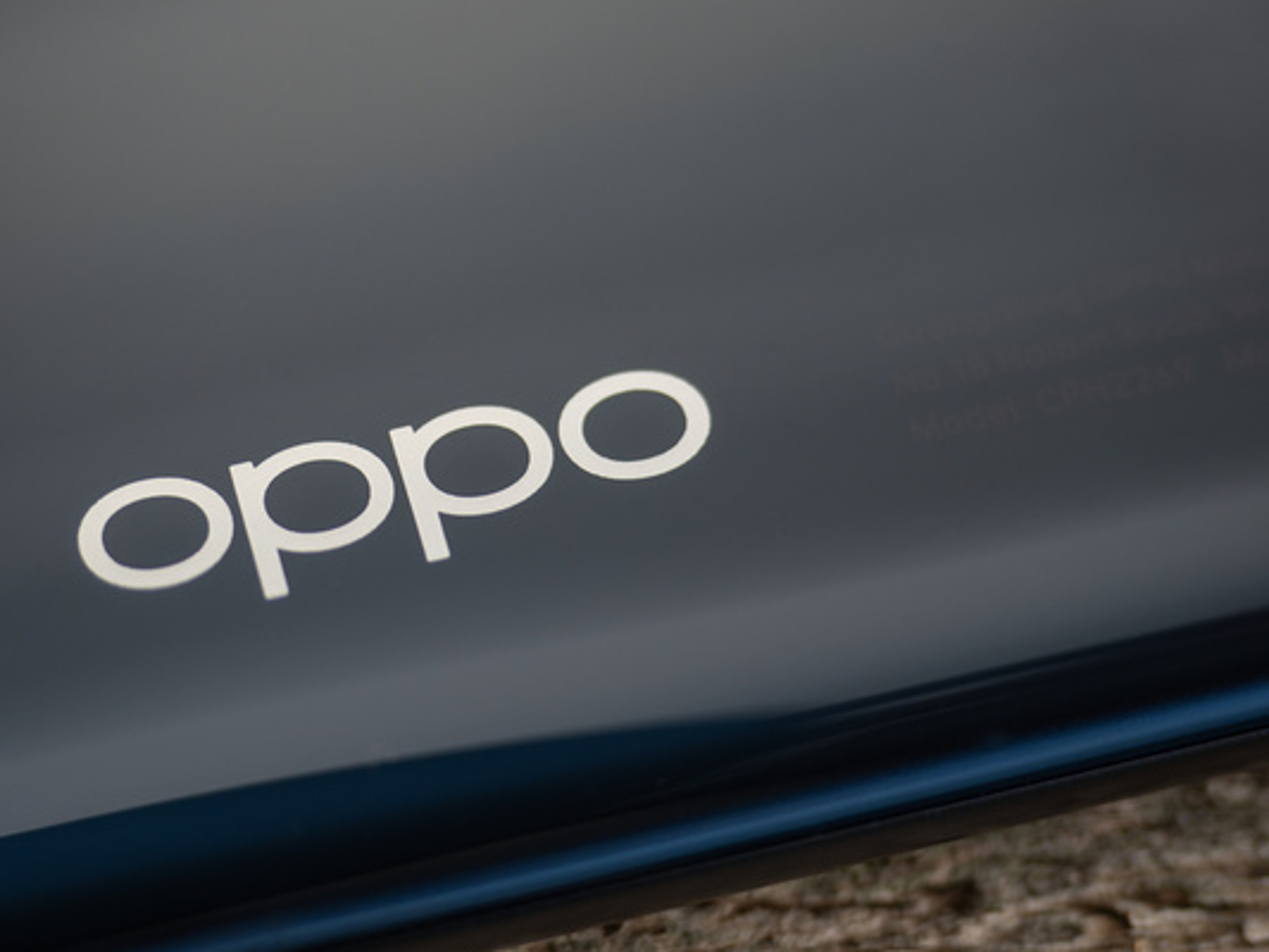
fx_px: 4400
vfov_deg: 12.3
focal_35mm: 120
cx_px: 412
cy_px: 383
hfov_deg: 16.4
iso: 100
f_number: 2.8
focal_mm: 40
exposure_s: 1/5
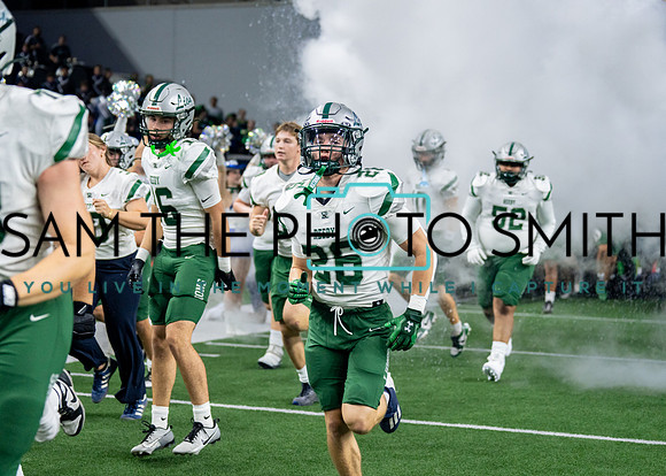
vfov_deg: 17.6
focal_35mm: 81
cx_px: 285
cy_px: 215
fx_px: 1539
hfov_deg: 24.4
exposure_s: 1/1000
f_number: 2.8
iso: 1600
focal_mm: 70
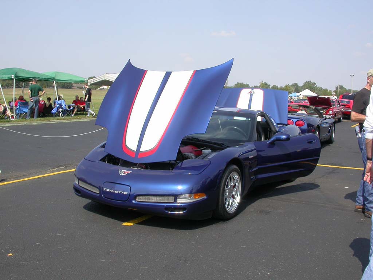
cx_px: 186
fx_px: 409
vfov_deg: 37.7
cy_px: 140
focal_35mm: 38
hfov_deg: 49.0
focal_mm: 7.85
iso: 100
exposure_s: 1/228
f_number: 7.5
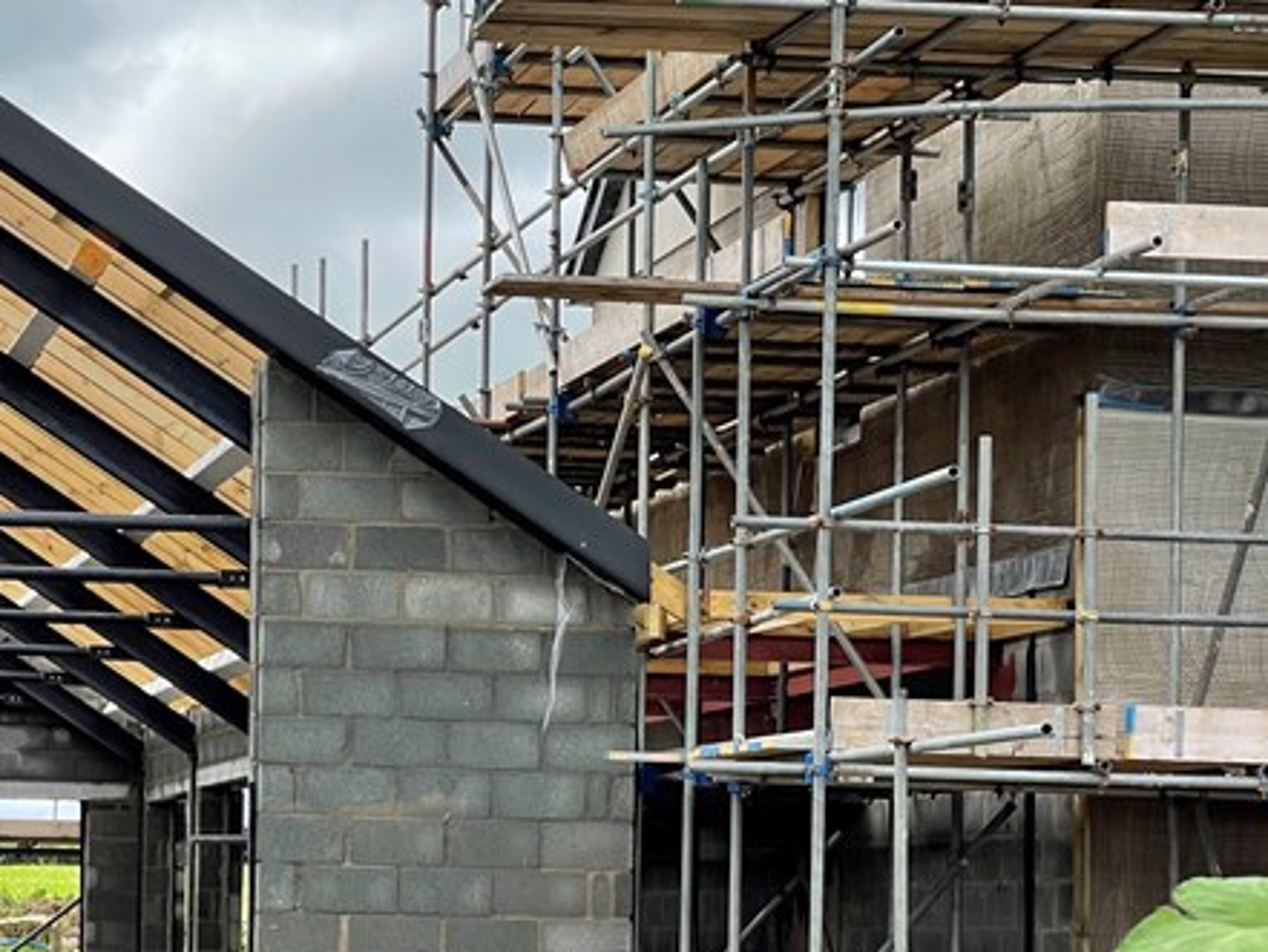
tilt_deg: +1.6
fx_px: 4250
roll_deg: -1.0
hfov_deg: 16.9
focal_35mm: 116
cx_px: 325
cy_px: 771
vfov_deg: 12.7
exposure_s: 1/536
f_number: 2.2
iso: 20
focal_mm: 7.5
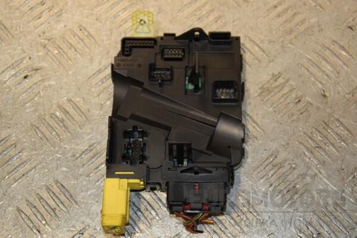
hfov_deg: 27.0
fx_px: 744
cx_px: 178
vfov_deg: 18.2
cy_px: 119
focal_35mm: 75
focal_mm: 50
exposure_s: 1/200
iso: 800
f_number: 5.6
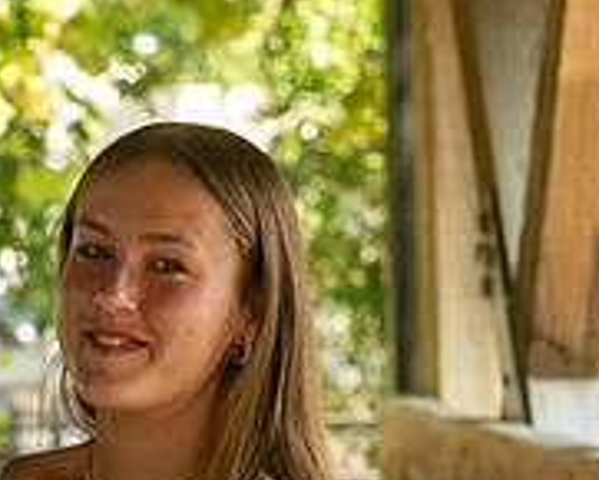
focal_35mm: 352
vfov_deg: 4.4
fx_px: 6244
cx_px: -149
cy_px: 569
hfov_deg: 5.5
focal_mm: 110
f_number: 6.3
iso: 640
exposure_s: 1/80
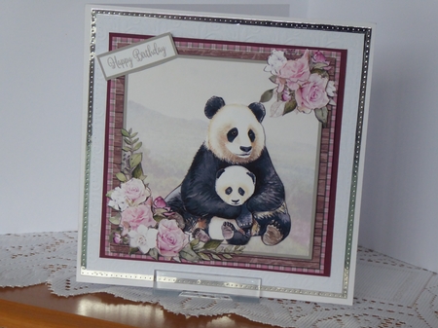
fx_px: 1151
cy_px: 164
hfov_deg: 21.5
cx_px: 219
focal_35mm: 91
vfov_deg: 16.2
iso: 400
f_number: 4.8
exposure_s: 1/50
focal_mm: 15
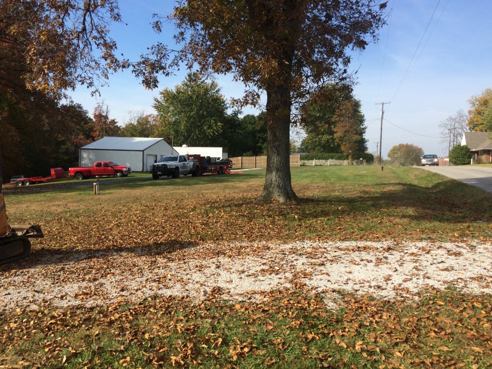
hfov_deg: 61.7
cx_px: 246
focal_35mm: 29
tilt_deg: -6.3
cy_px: 184
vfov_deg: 48.2
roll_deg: -1.2
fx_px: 412
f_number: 2.2
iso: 32
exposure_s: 1/1709
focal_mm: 4.15
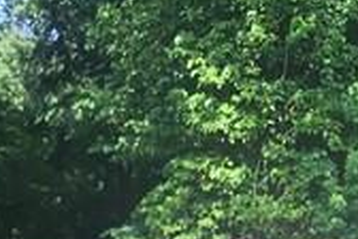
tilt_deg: -3.6
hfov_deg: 10.5
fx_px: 1830
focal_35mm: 184
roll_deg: -0.3
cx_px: 637
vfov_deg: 7.0
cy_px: 604
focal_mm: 4.15
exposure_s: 1/304
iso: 25
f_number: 2.2
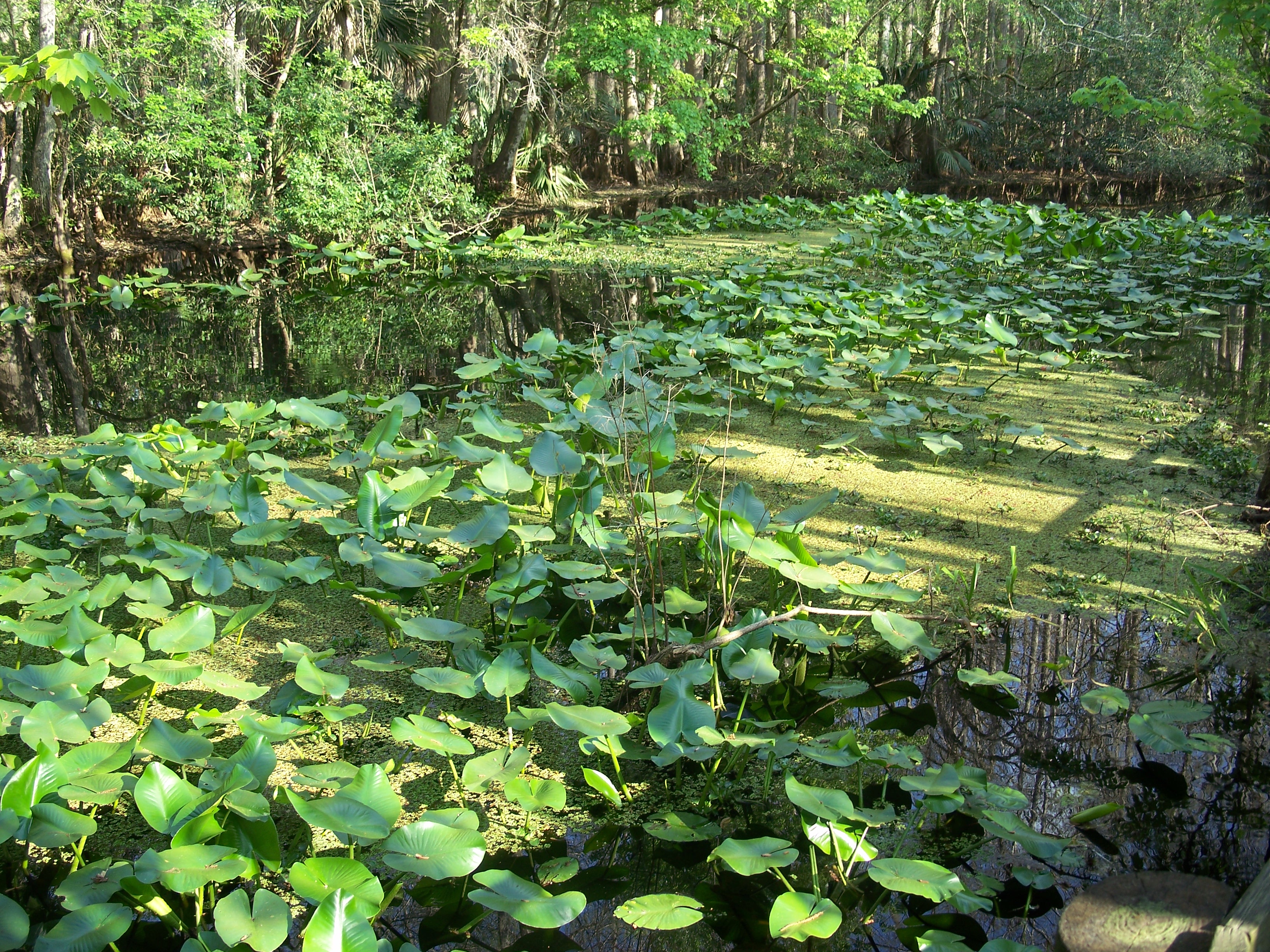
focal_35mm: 37
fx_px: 1357
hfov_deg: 50.1
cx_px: 635
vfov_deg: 38.7
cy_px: 476
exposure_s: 1/60
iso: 64
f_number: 2.8
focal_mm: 7.8
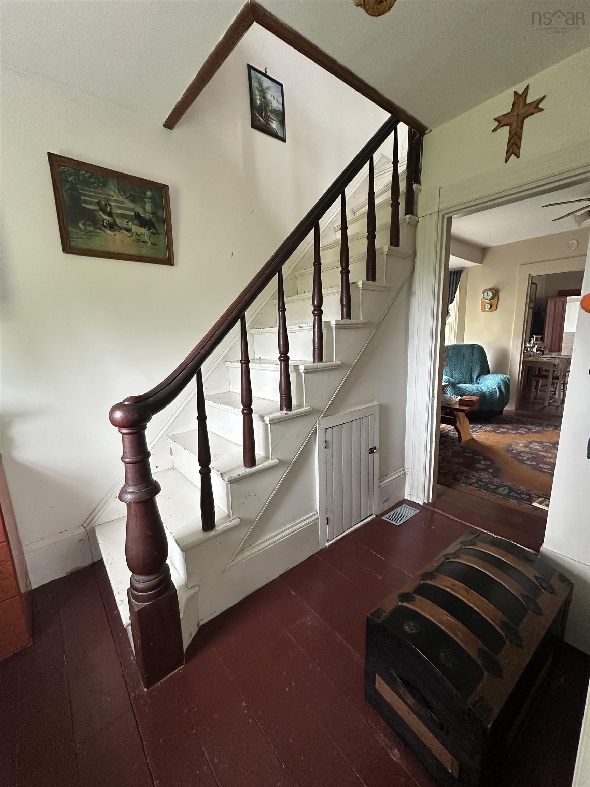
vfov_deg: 102.1
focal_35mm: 14
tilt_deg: -9.5
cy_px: 394
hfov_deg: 85.7
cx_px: 295
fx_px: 318
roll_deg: +2.1
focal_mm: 2.22
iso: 320
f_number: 2.2
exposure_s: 1/99
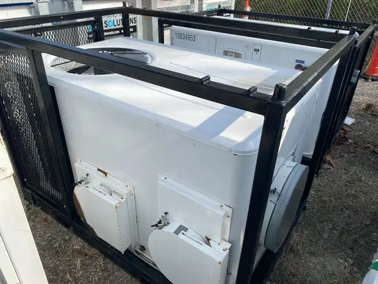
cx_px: 189
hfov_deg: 67.3
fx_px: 284
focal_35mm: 26
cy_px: 142
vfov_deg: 53.1
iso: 32
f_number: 1.8
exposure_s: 1/2967
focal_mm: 4.25
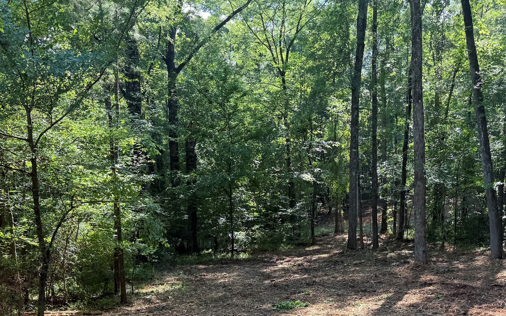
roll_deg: -1.2
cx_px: 314
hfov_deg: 51.0
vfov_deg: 32.3
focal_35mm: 38
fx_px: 524
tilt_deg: -2.4
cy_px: 272
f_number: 1.78
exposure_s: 1/295
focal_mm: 6.76
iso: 80
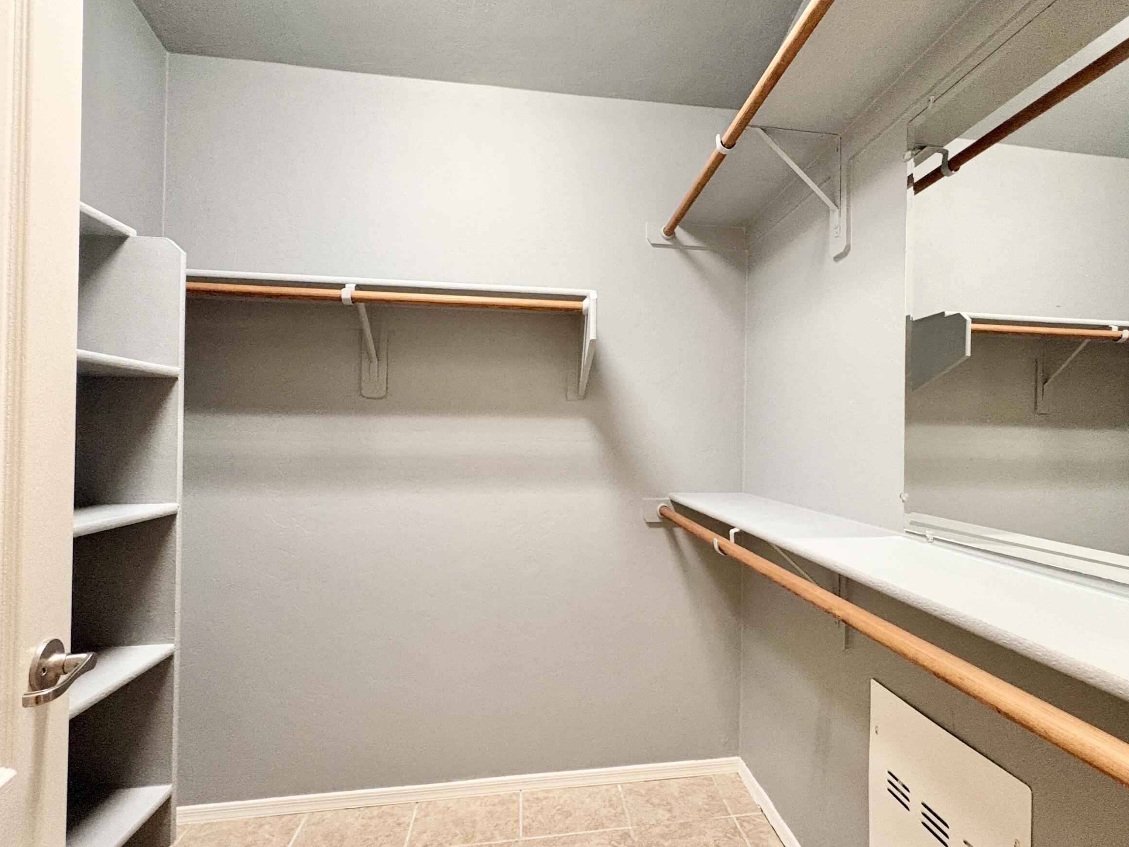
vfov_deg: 71.6
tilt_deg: +1.1
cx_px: 619
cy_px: 431
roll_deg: -0.1
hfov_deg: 87.5
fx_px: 587
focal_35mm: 18
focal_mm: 2.22
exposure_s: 1/60
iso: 640
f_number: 2.2
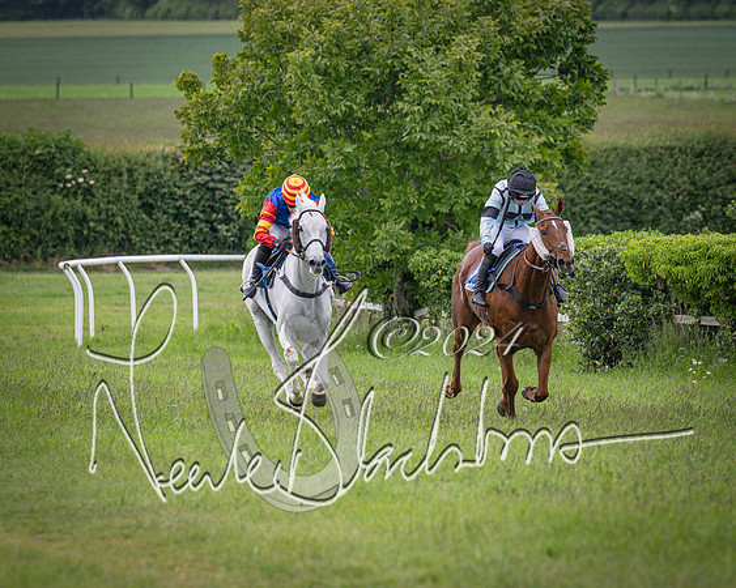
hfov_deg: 5.6
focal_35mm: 343
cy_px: 323
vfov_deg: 4.5
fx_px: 7464
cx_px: 384
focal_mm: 175
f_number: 4
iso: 400
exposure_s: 1/1600
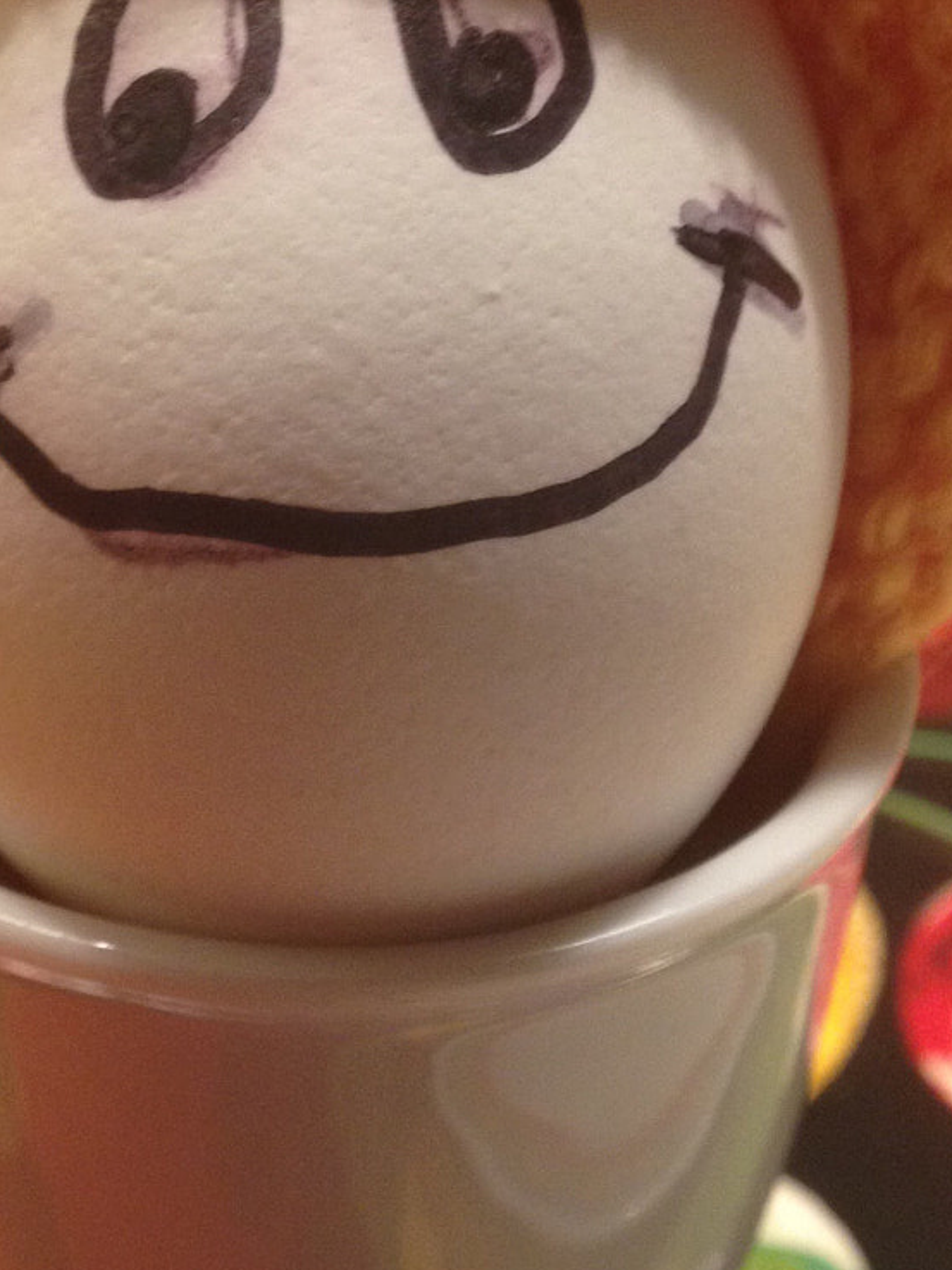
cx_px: 368
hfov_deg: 19.4
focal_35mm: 76
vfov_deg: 25.6
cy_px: 551
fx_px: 2786
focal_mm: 4.28
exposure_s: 1/20
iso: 100
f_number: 2.4
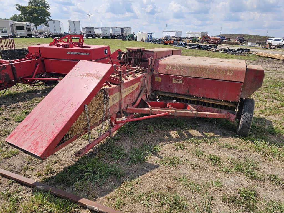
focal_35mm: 23
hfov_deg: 73.9
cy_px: 106
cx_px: 142
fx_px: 189
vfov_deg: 58.9
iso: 10
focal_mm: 6.3
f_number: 1.7
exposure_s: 1/709
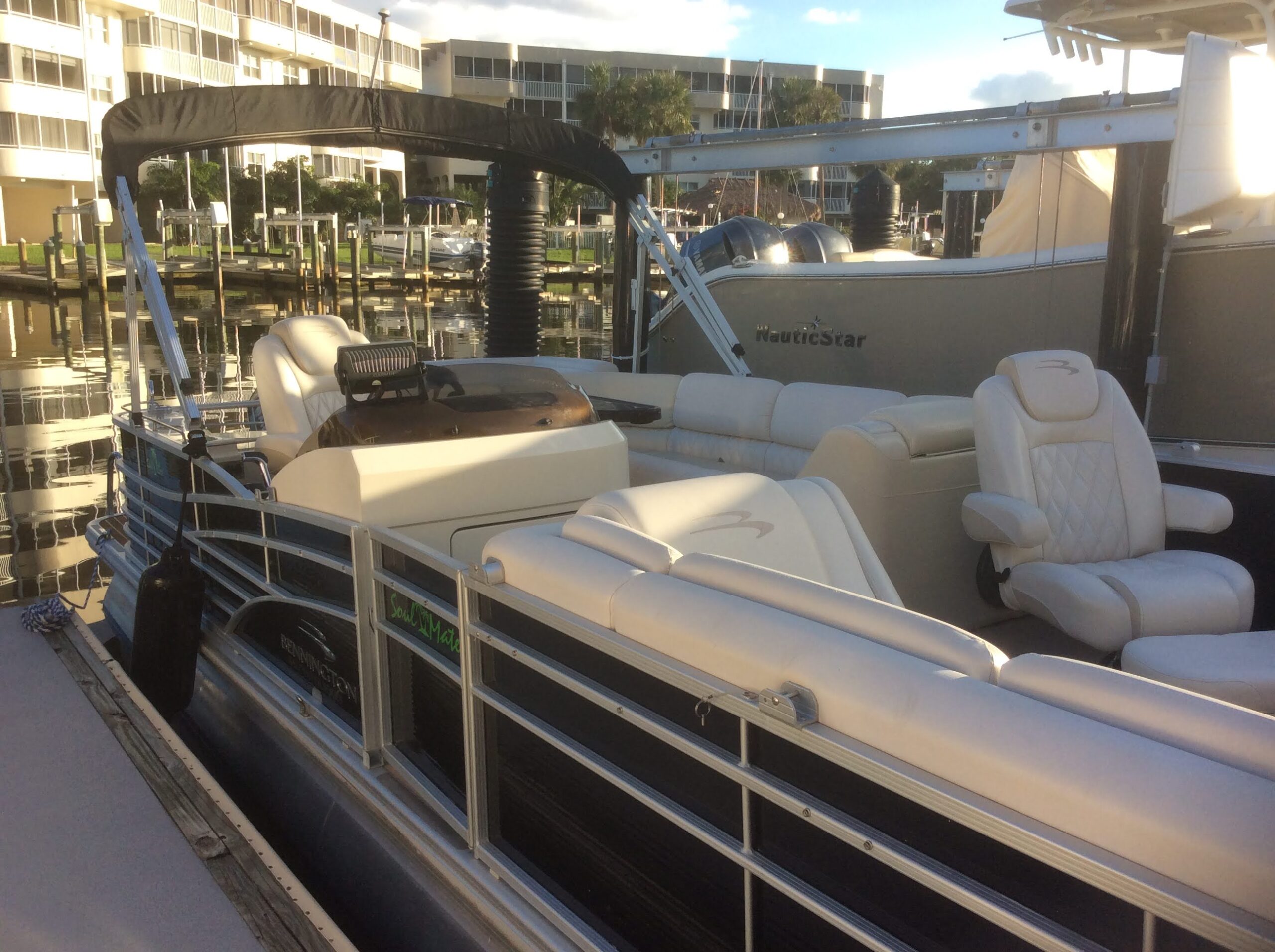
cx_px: 638
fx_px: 1177
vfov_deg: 44.1
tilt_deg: -7.9
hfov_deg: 56.9
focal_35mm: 32
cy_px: 476
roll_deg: +2.0
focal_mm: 3.3
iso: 32
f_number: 2.4
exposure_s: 1/484
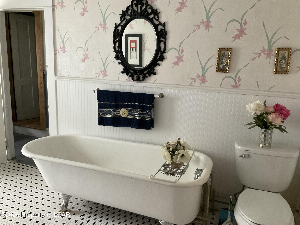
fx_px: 251
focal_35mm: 29
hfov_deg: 61.7
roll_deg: -0.8
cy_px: 112
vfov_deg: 48.2
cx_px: 150
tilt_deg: -10.5
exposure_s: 1/60
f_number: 1.8
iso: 250
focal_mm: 3
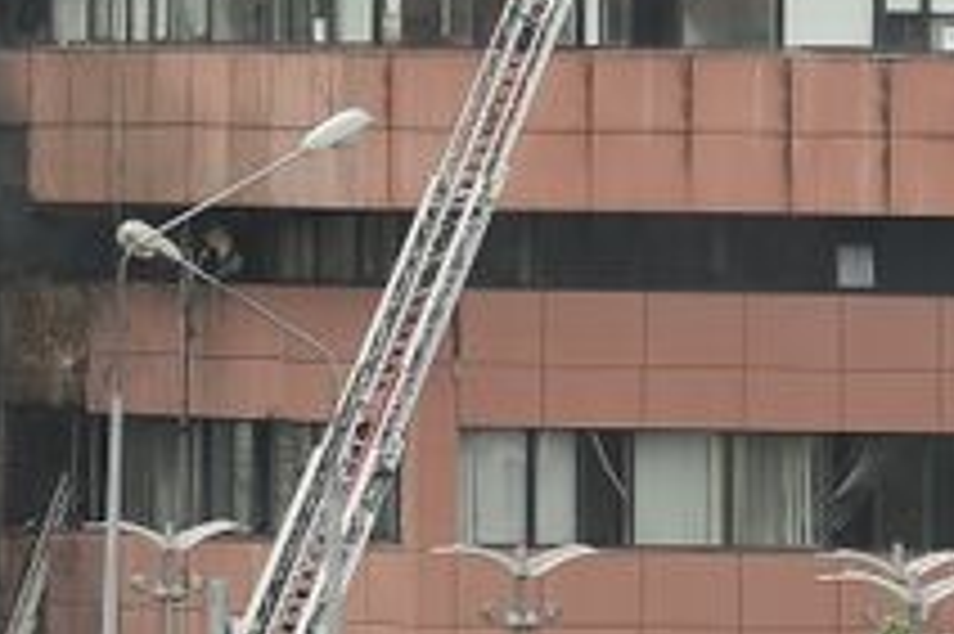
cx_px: -97
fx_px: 17449
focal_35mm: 659
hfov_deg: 3.1
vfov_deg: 2.1
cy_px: -27
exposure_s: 1/400
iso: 400
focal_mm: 200
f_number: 7.1
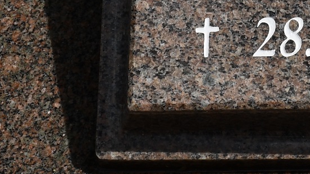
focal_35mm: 333
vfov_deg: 3.6
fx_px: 2736
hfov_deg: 6.3
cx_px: 558
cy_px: -239
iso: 100
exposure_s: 1/400
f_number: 10
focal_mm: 42
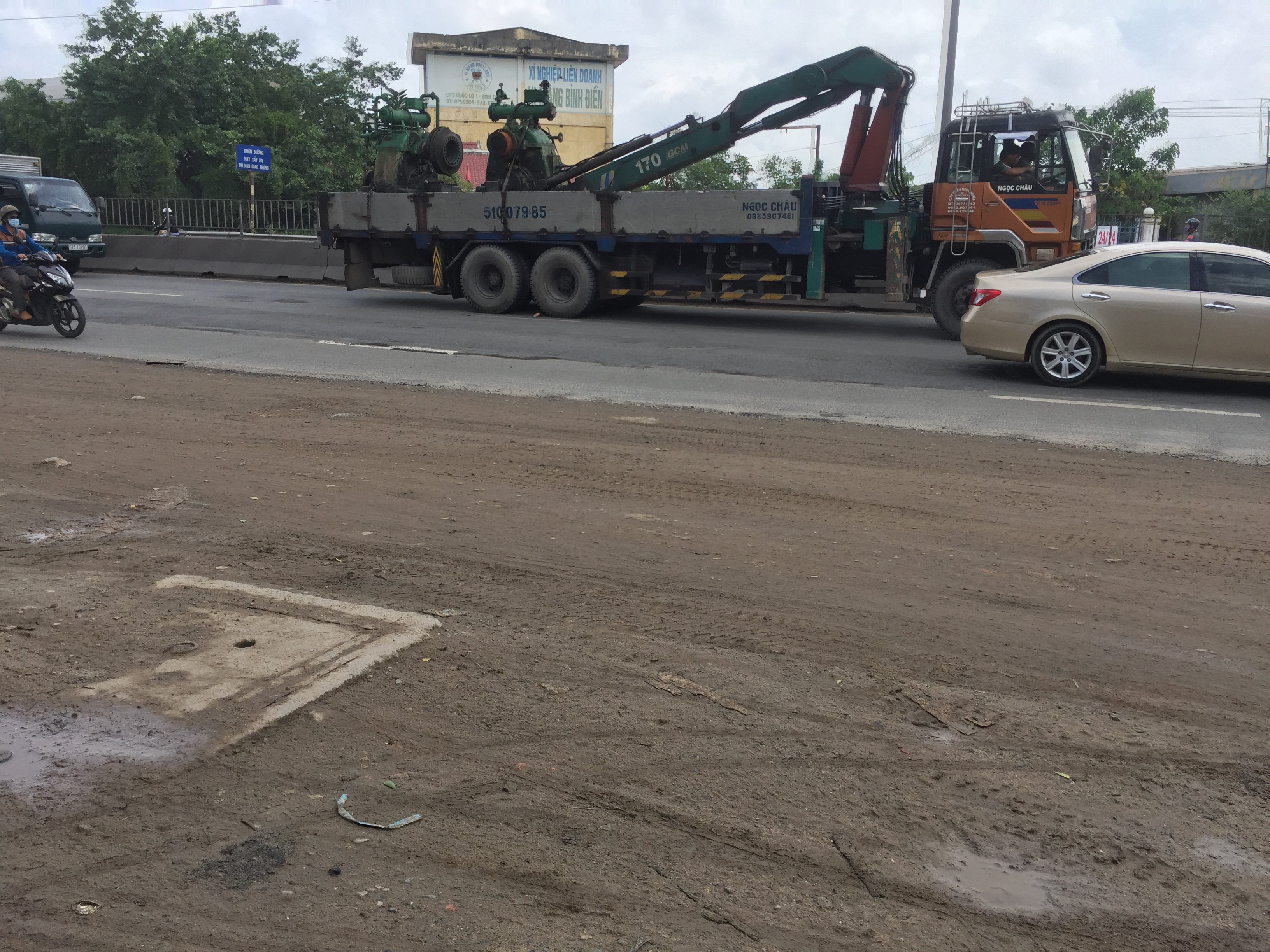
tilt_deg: -11.0
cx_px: 635
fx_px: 1064
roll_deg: -1.2
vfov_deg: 48.2
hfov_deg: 61.7
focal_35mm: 29
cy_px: 476
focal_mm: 4.15
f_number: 2.2
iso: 32
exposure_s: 1/1412
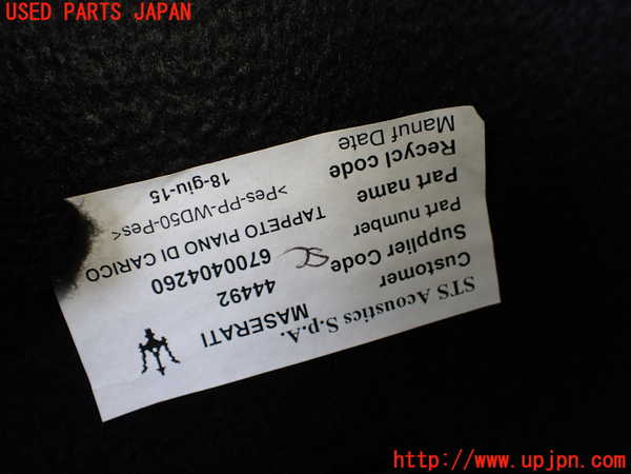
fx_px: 547
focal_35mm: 30
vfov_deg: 46.8
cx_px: 316
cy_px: 237
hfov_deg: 60.0
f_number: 2.3
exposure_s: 1/160
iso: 100
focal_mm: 5.4
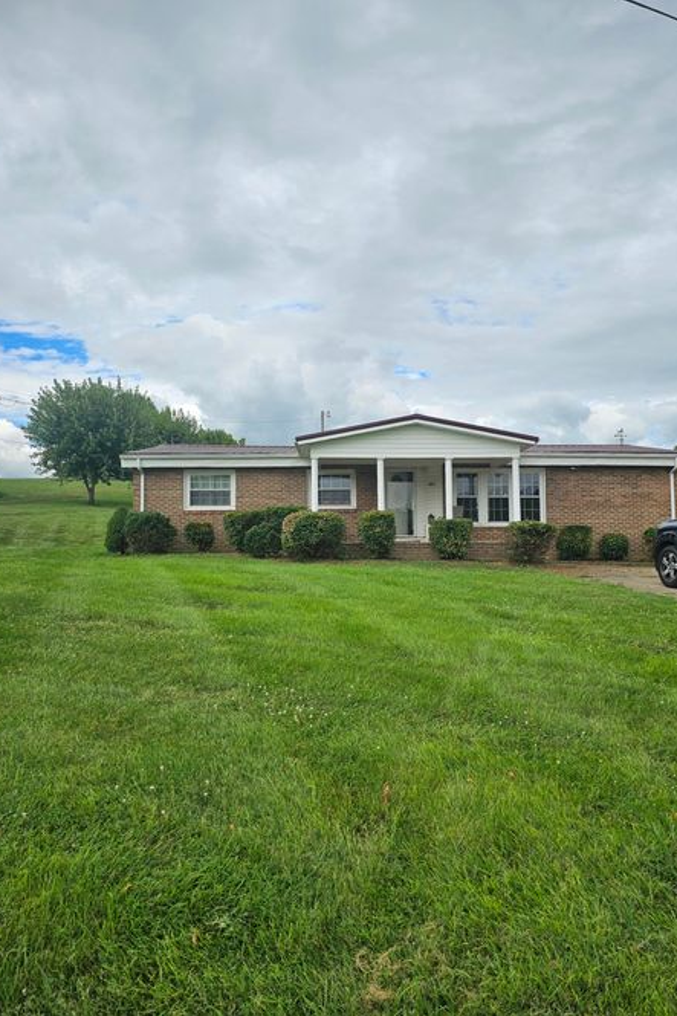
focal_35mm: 24
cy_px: 508
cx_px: 361
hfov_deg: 53.1
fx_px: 677
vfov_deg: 73.8
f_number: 1.7
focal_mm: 6.3
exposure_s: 1/1571
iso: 12
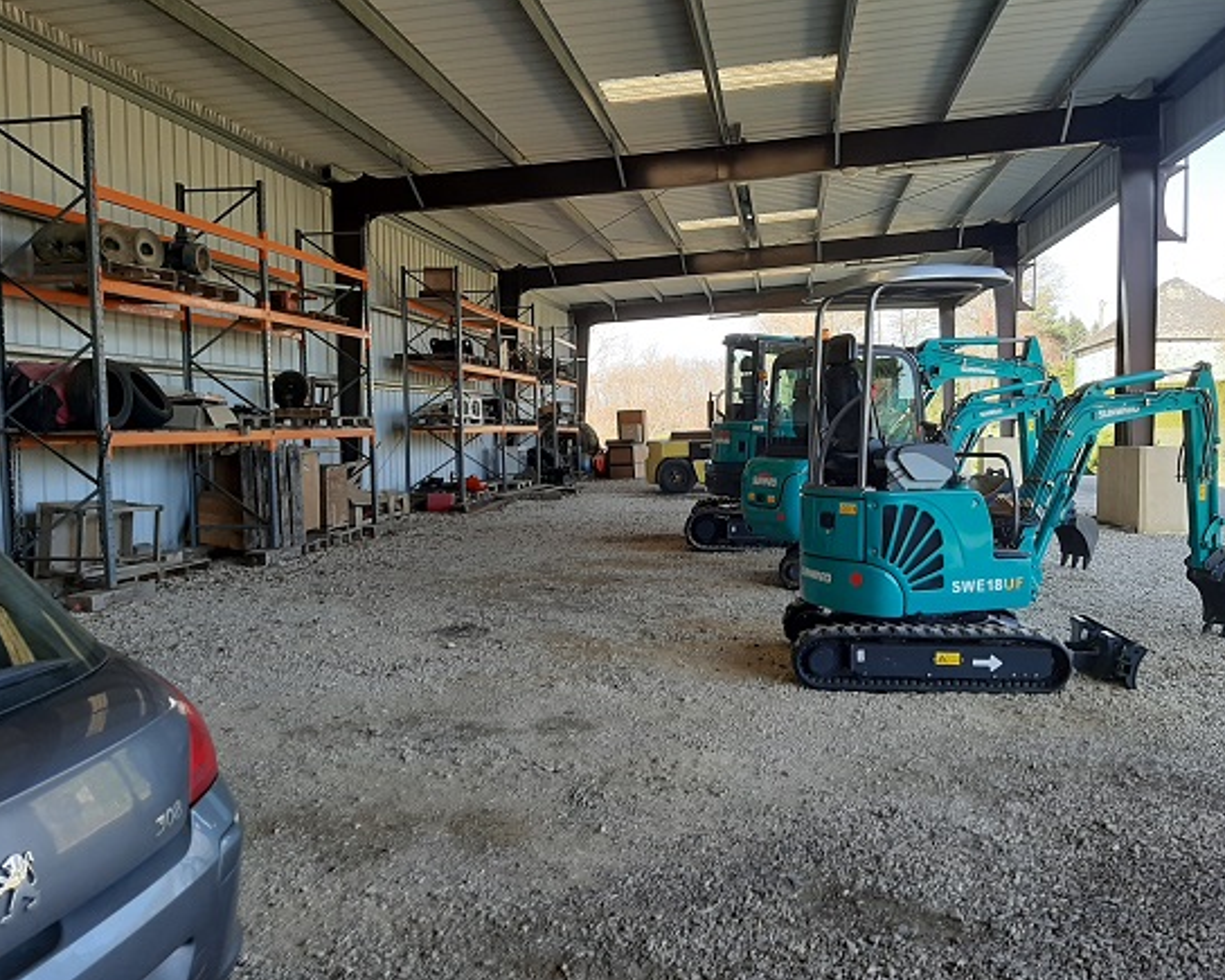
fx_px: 1015
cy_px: 478
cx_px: 637
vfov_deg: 51.5
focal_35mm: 28
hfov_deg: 62.2
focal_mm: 3.93
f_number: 1.7
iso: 40
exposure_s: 1/197
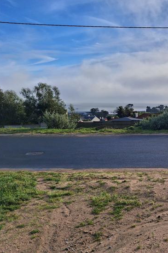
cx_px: 179
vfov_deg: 50.7
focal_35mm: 38
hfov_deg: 31.6
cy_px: 119
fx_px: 266
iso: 32
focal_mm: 4.69
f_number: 1.8
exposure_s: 1/10000
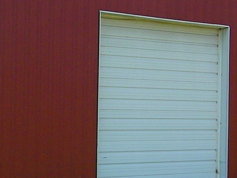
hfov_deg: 16.1
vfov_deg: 12.1
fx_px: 836
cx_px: 130
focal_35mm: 122
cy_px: 127
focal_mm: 5.9
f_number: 7.2
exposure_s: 1/200
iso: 80
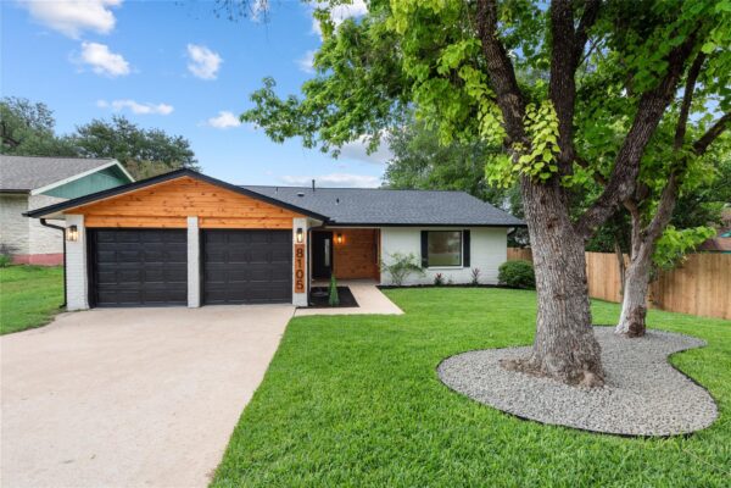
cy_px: 244
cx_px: 366
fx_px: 365
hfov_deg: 90.0
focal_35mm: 18
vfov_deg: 67.4
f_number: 8
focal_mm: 18
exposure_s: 1/40
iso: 400
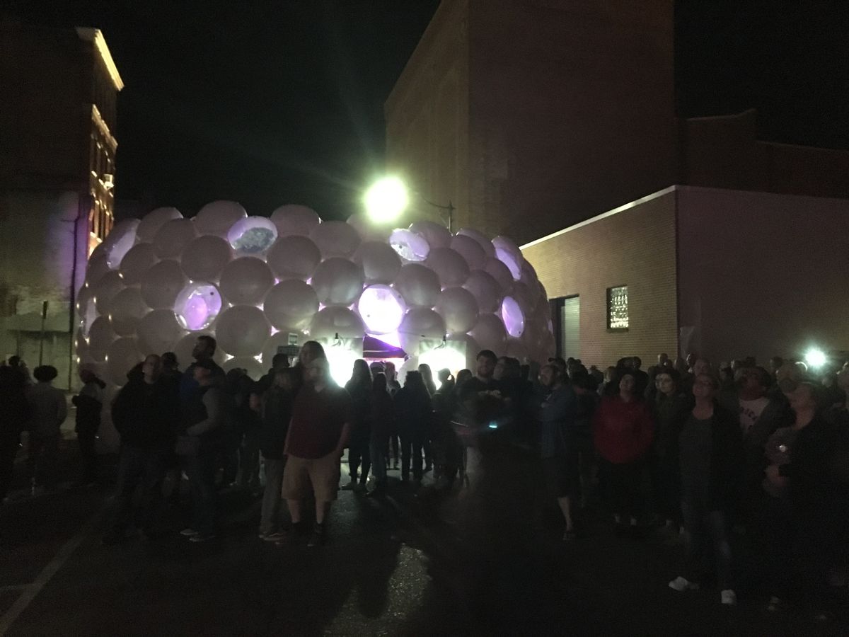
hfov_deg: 61.7
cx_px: 424
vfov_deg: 48.2
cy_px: 318
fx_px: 711
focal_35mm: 29
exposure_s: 1/15
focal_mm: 4.15
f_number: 2.2
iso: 1250
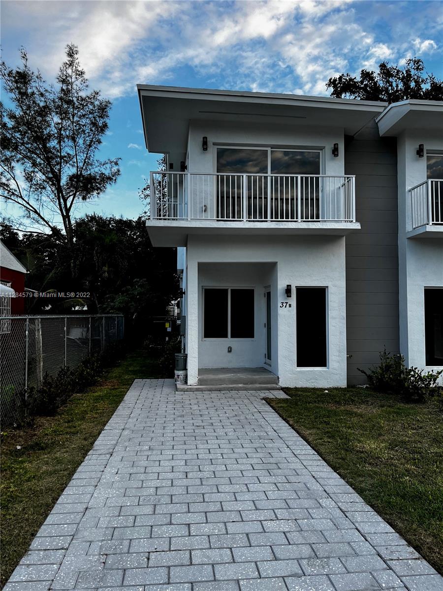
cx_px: 222
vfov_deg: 67.3
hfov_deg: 53.1
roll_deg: +0.2
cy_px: 296
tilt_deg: +0.9
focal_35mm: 26
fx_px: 444
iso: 50
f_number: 1.6
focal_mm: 5.1
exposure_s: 1/513
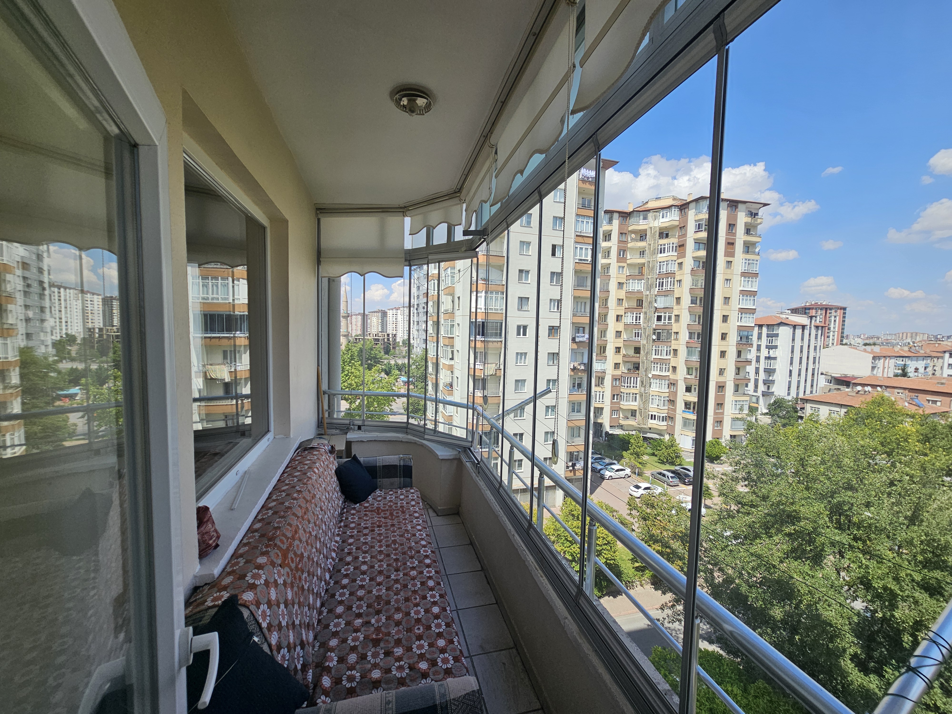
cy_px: 357
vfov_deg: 89.9
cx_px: 476
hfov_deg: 106.2
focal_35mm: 13
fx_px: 358
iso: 50
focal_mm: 2.2
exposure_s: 1/1550
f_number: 2.2
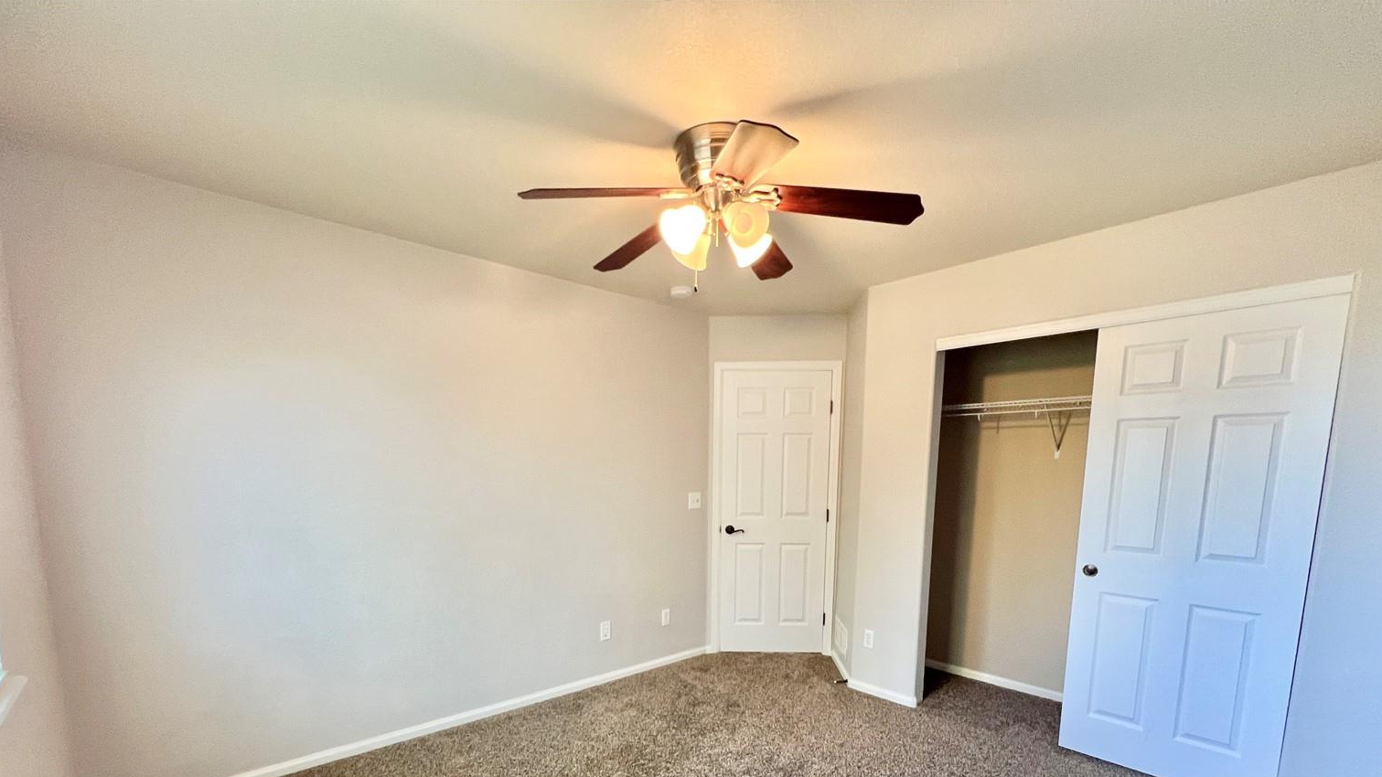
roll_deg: -0.4
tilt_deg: -7.3
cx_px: 692
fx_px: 550
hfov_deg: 103.0
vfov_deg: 67.6
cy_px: 547
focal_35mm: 15
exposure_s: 1/60
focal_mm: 1.57
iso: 320
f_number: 1.8
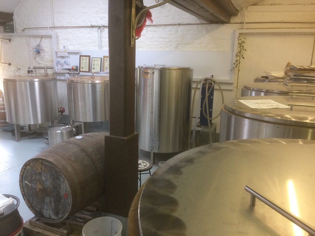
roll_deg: -0.4
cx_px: 158
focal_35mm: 29
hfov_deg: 61.7
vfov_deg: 48.2
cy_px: 118
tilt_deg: -13.3
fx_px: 264
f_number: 2.2
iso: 64
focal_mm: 4.15
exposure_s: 1/33
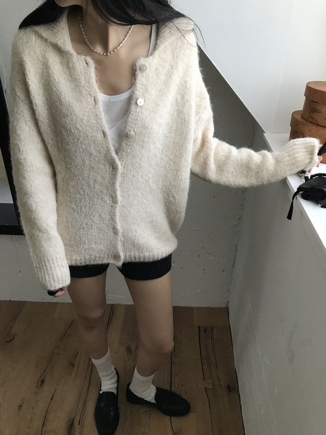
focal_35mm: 28
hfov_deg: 49.7
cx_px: 163
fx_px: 352
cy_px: 218
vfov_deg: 63.4
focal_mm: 3.99
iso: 25
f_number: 1.8
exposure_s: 1/30
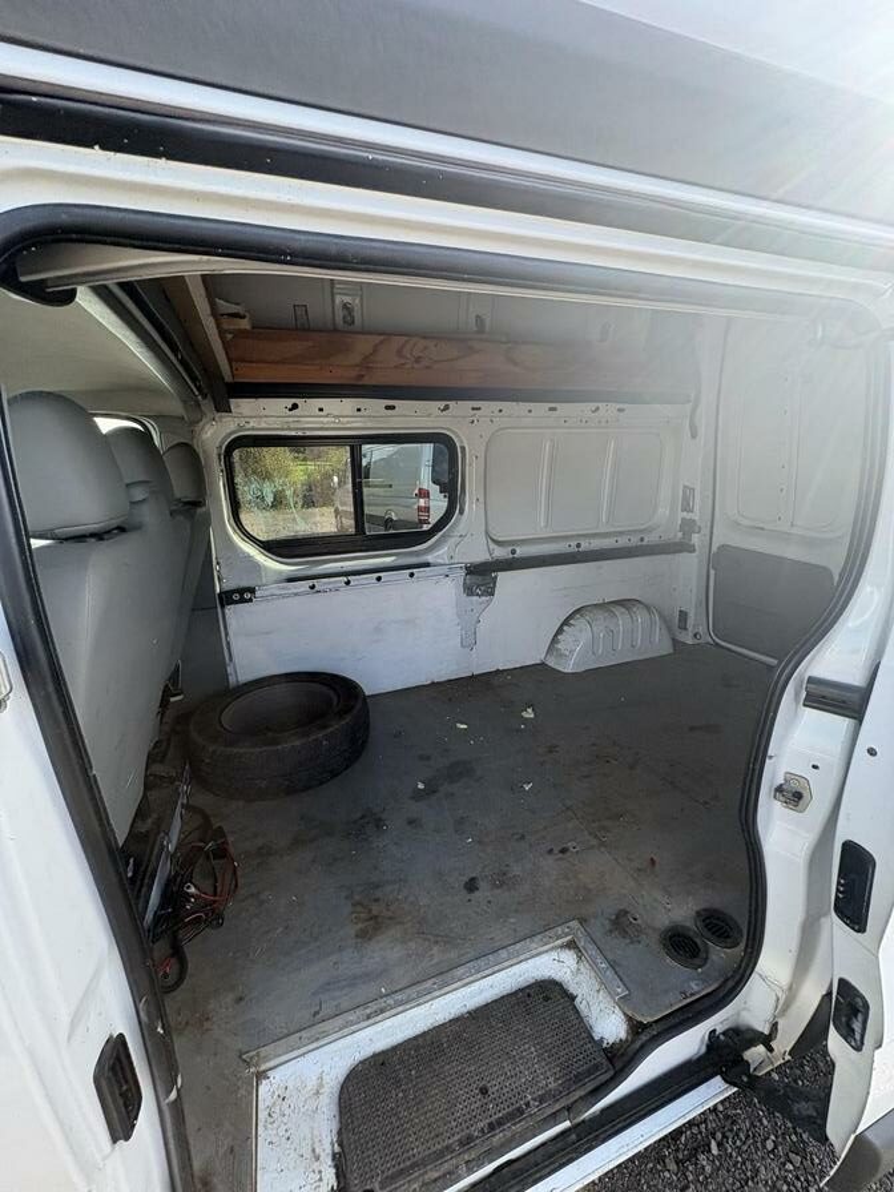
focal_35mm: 14
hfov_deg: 85.7
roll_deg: -2.6
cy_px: 596
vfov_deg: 102.1
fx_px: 482
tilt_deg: -9.4
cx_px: 447
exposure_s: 1/236
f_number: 2.2
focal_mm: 2.22
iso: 50
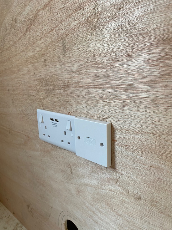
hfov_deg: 51.4
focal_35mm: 27
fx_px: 179
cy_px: 119
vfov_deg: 65.3
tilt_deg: -14.7
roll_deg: +1.3
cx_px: 87
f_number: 1.8
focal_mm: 4.25
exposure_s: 1/75
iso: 125
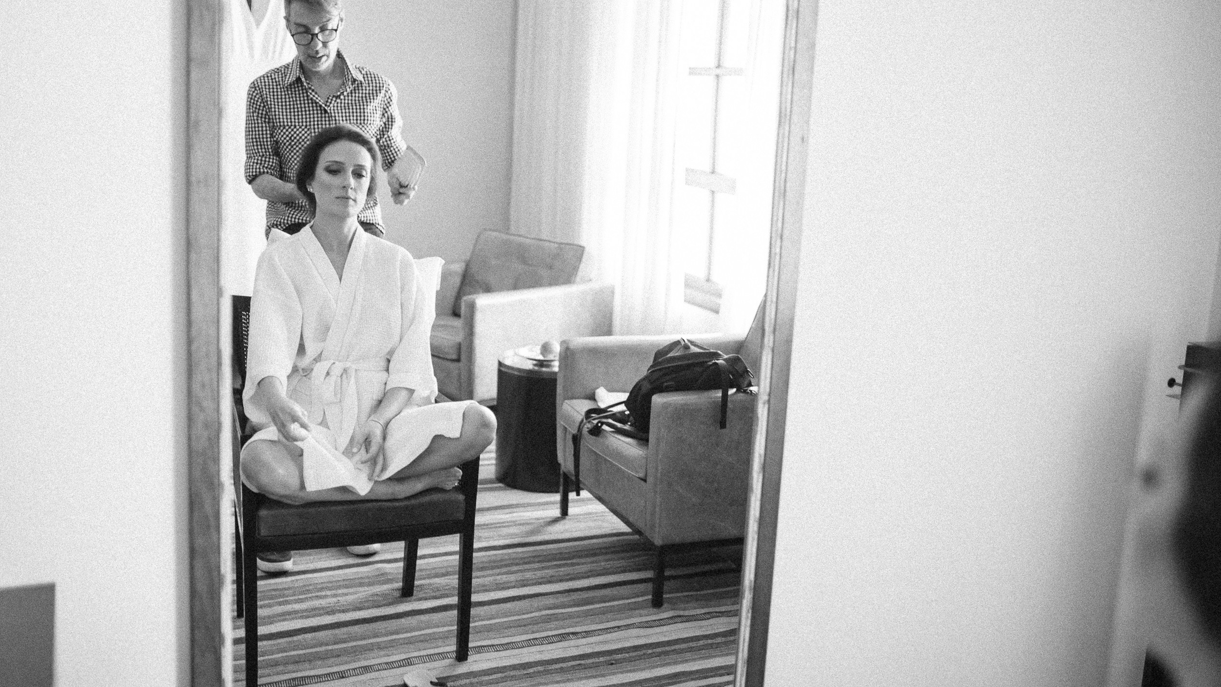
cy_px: 308
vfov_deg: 30.4
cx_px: 597
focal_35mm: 39
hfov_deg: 51.6
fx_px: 1263
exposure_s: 1/200
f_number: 1.8
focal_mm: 35
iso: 1000
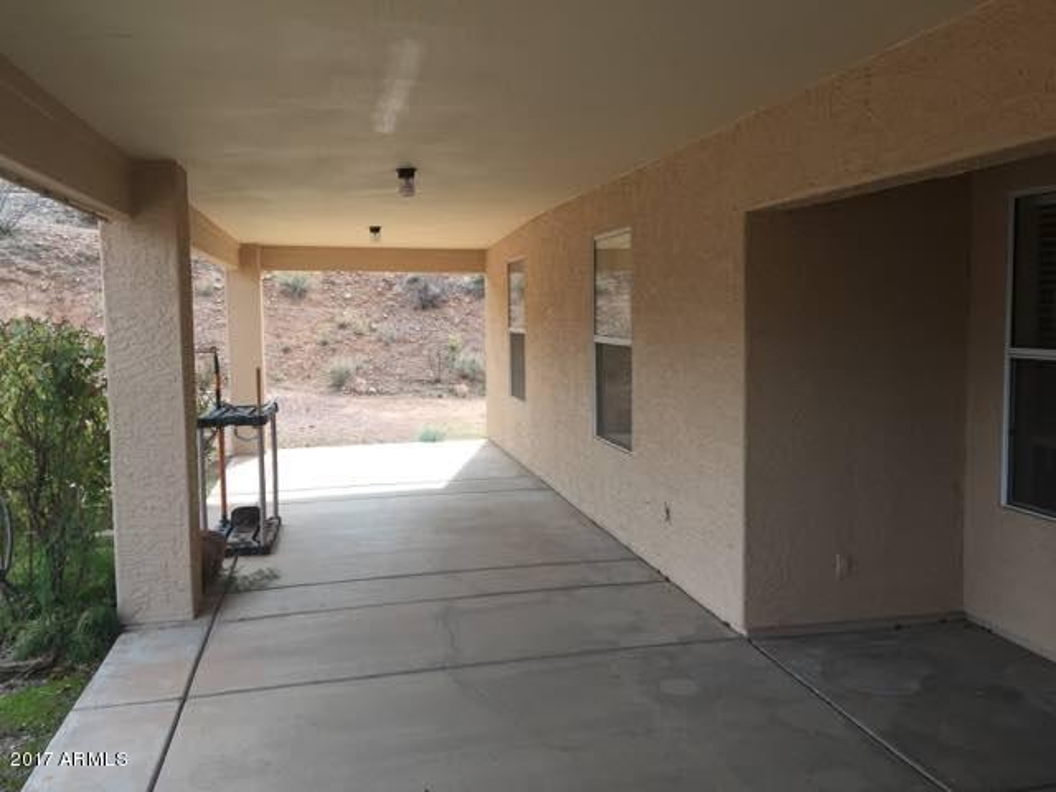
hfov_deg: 61.7
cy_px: 396
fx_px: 885
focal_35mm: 29
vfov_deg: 48.2
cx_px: 528
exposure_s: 1/388
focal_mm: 4.15
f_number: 2.2
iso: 32
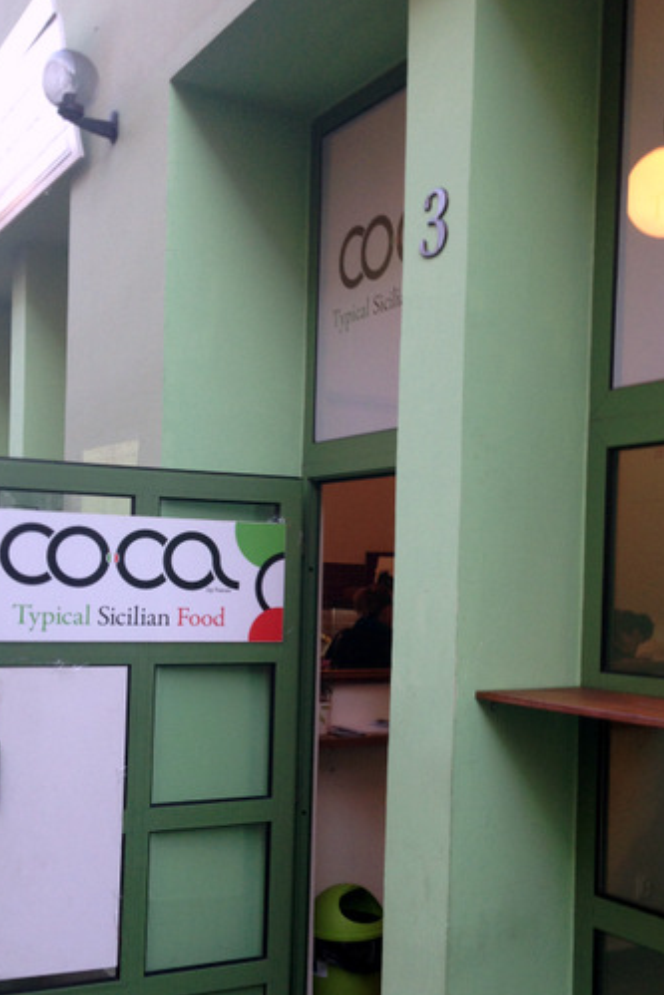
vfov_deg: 44.3
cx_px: 419
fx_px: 1216
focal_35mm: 44
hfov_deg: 30.4
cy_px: 578
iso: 50
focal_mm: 4.12
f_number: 2.4
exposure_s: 1/60
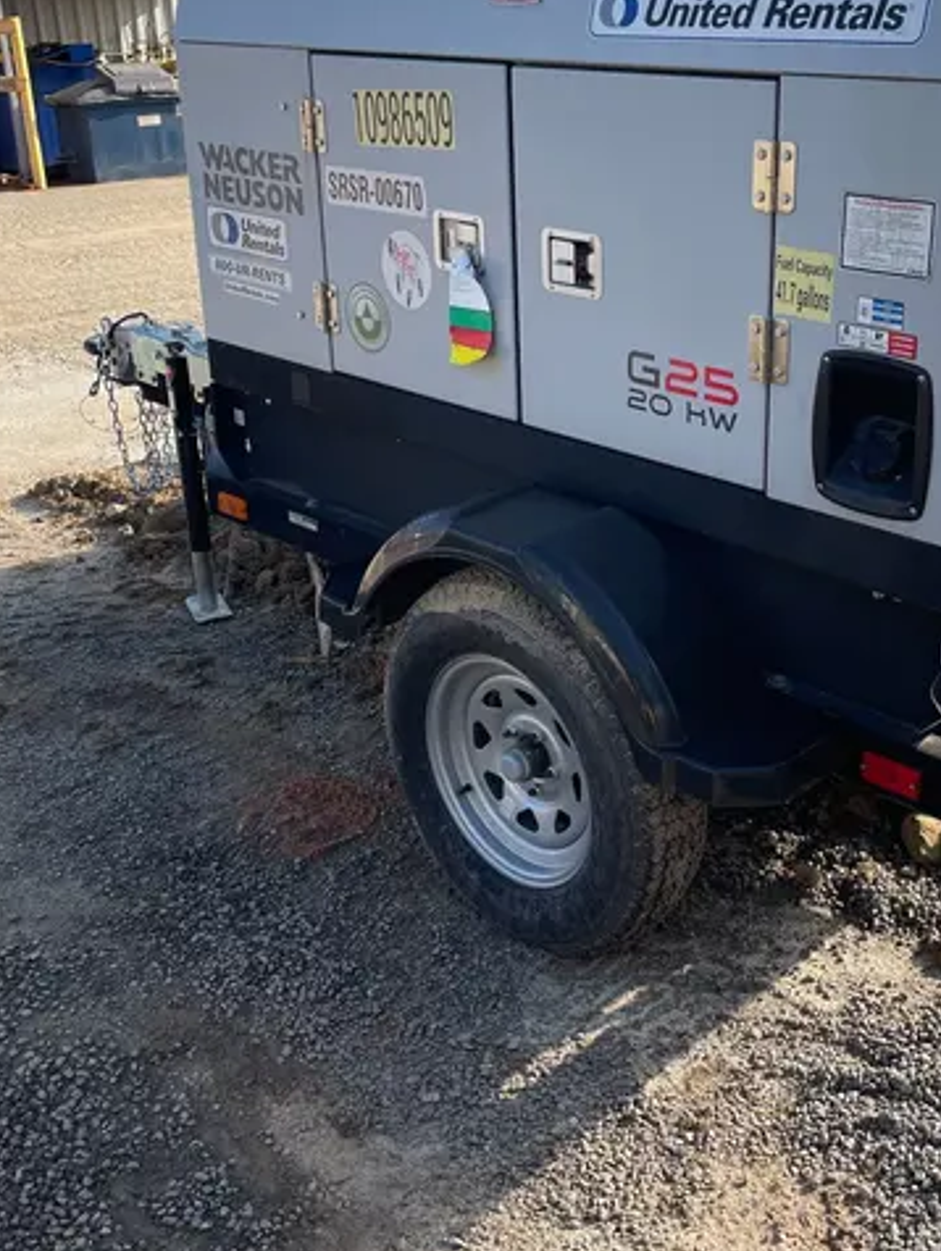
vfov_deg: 46.4
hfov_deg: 35.7
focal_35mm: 40
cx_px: 615
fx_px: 1447
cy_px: 485
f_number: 1.6
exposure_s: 1/1366
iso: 50
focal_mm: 4.2
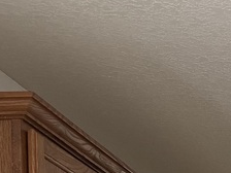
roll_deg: +2.2
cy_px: 426
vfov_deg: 8.7
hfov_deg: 10.9
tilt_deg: +1.5
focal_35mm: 154
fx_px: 1028
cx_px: 552
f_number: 1.78
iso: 200
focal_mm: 6.76
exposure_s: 1/120
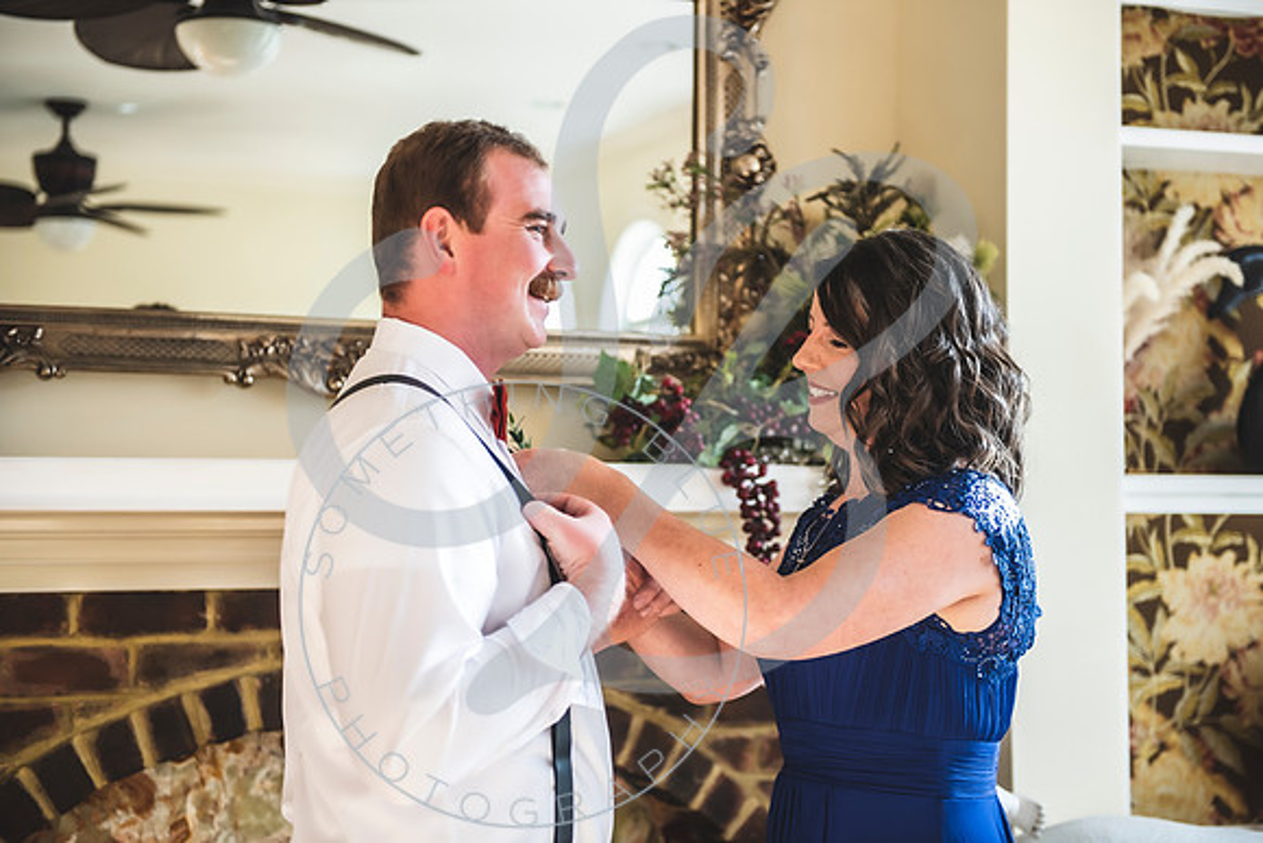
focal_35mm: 58
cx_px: 632
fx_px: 2035
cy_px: 422
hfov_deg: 34.5
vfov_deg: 23.4
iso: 640
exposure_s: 1/125
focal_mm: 58
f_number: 2.8
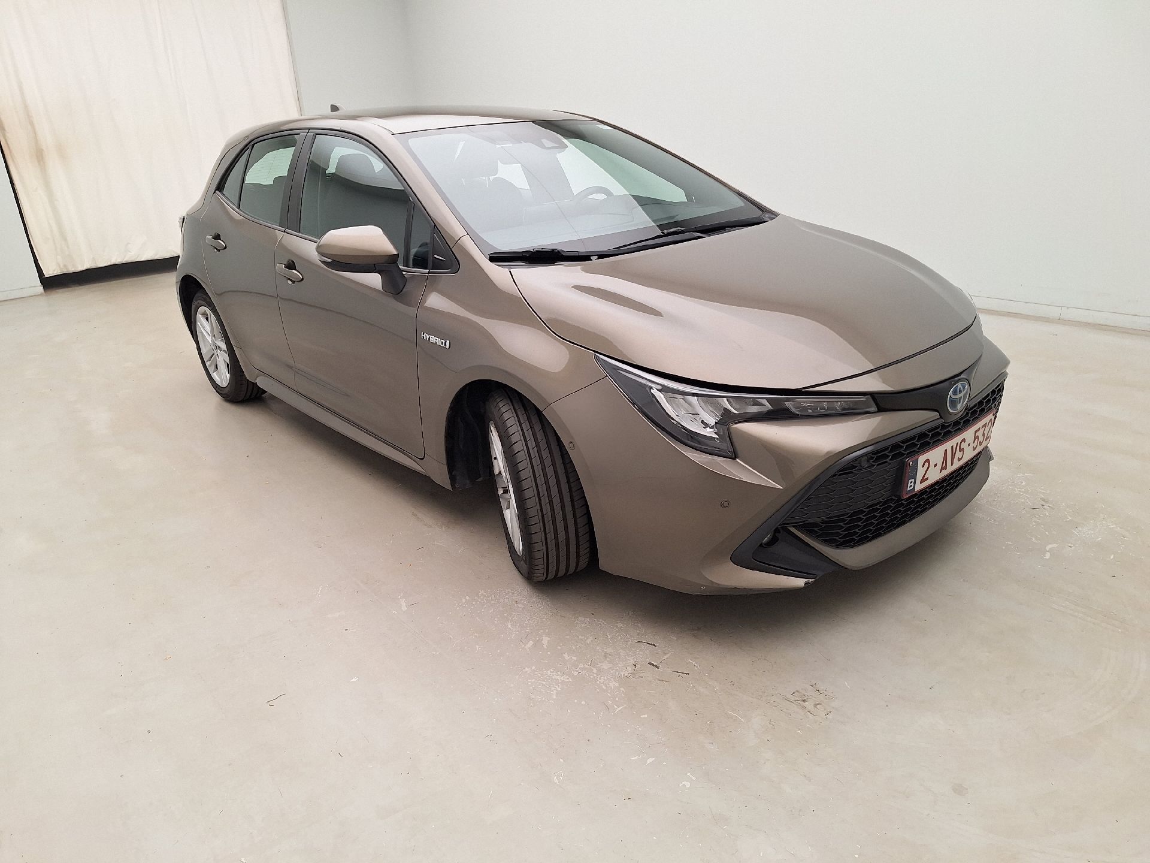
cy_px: 432
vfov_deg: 58.9
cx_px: 575
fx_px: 764
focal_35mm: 23
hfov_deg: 73.9
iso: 50
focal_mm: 5.54
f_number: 1.8
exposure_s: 1/100
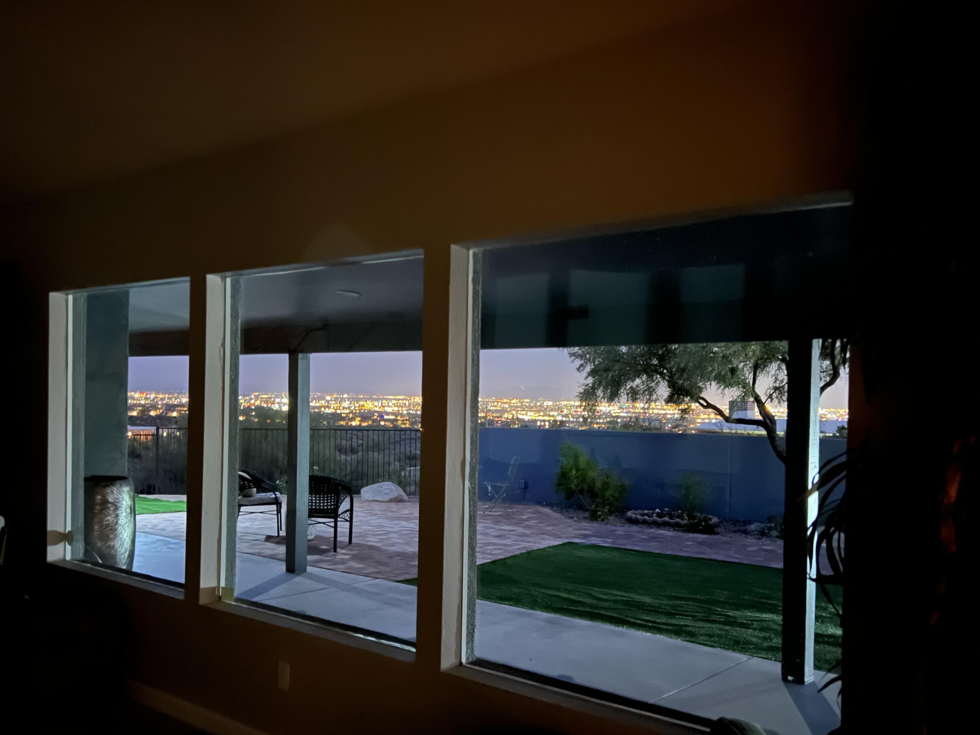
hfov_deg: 56.8
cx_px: 480
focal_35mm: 32
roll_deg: -0.8
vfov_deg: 44.1
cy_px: 410
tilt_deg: -0.9
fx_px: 906
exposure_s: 1/2
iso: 2500
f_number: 1.5
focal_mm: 5.7
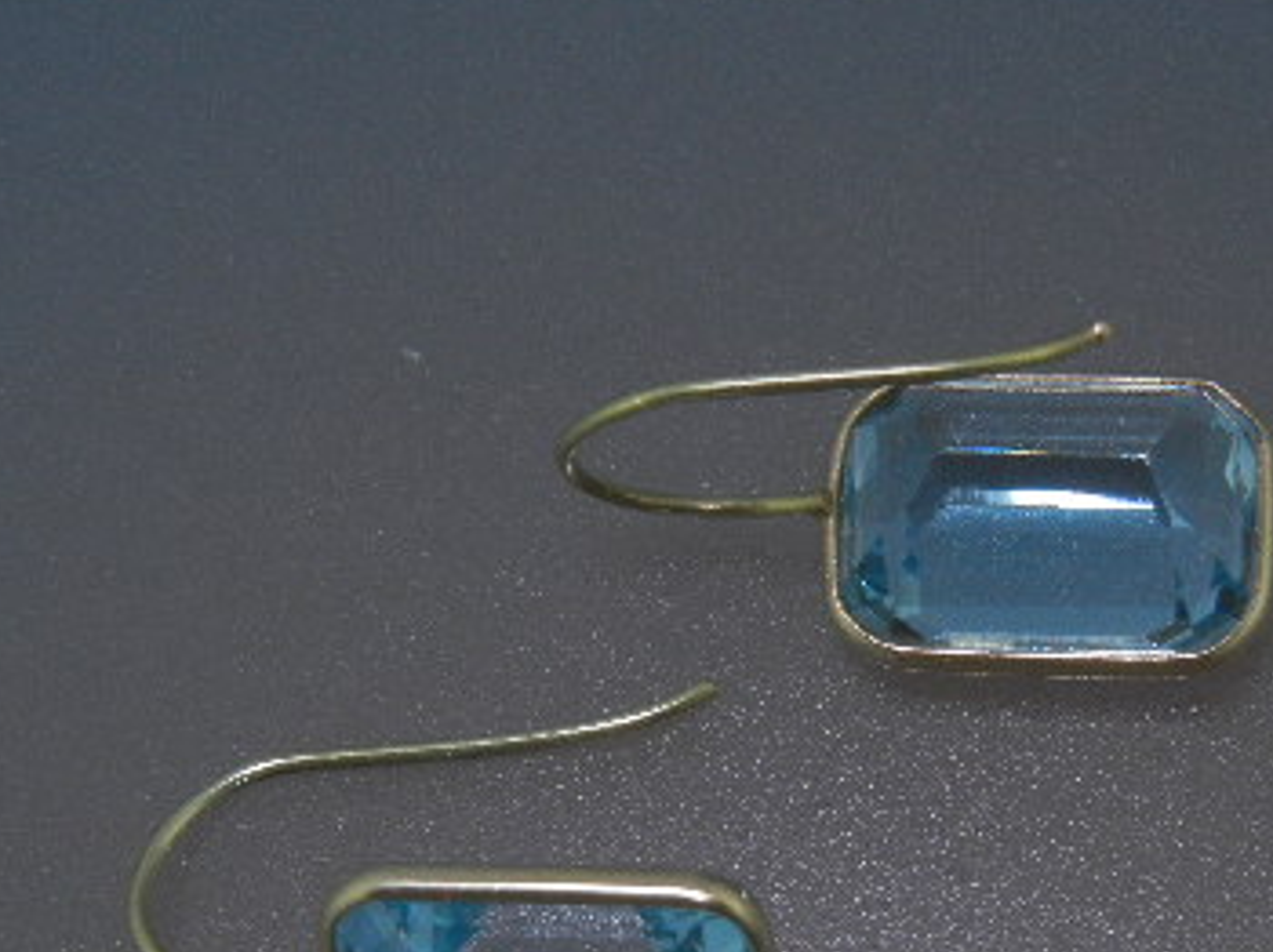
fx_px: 3969
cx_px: 757
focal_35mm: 108
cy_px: 701
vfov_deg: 13.6
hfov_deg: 18.2
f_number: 8
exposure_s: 1/30
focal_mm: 10.6
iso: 414
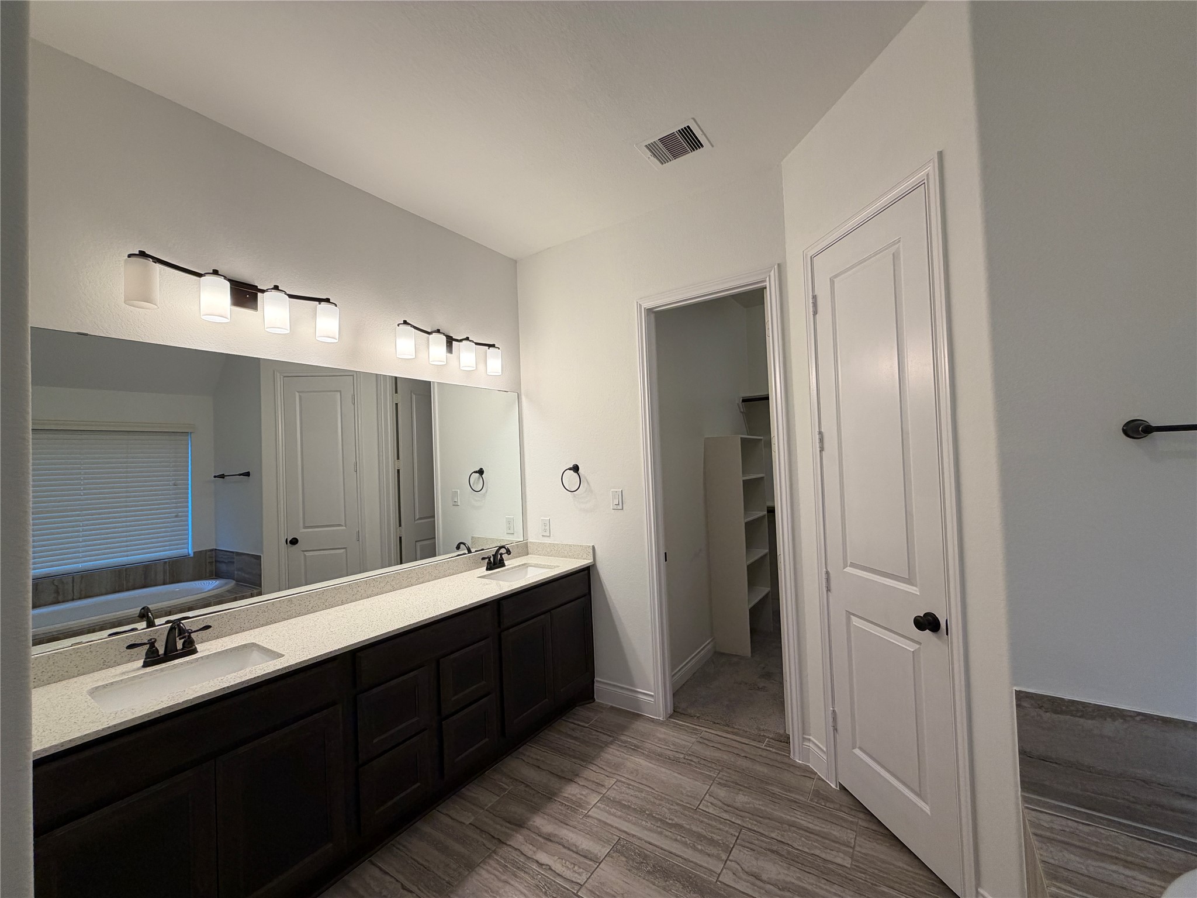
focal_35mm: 14
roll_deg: +2.5
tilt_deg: +2.7
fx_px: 484
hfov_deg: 102.1
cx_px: 598
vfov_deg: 85.7
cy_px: 449
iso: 100
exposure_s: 1/120
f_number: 2.2
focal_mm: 2.22
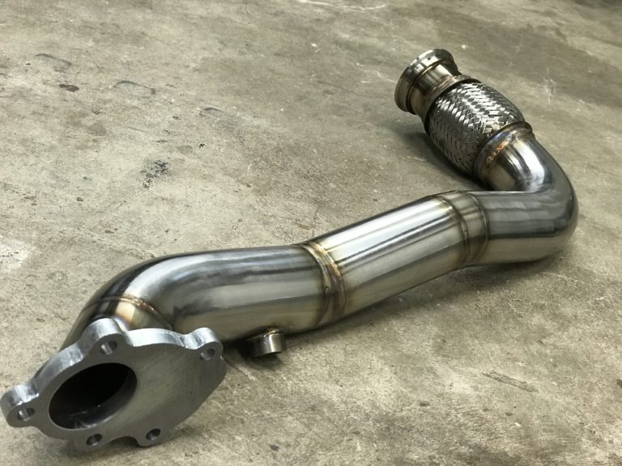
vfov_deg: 25.7
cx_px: 311
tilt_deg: -29.8
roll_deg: -14.6
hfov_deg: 33.8
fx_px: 1024
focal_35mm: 57
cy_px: 233
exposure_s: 1/60
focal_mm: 6.6
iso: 160
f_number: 2.8
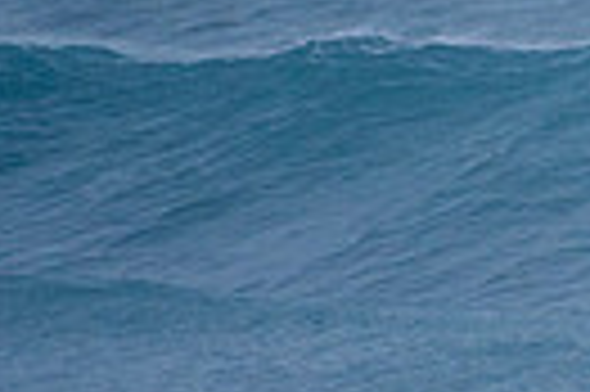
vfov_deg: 0.5
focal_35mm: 2715
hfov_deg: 0.8
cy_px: 143
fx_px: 44440
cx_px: 1128
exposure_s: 1/1250
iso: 450
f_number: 5.6
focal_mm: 500
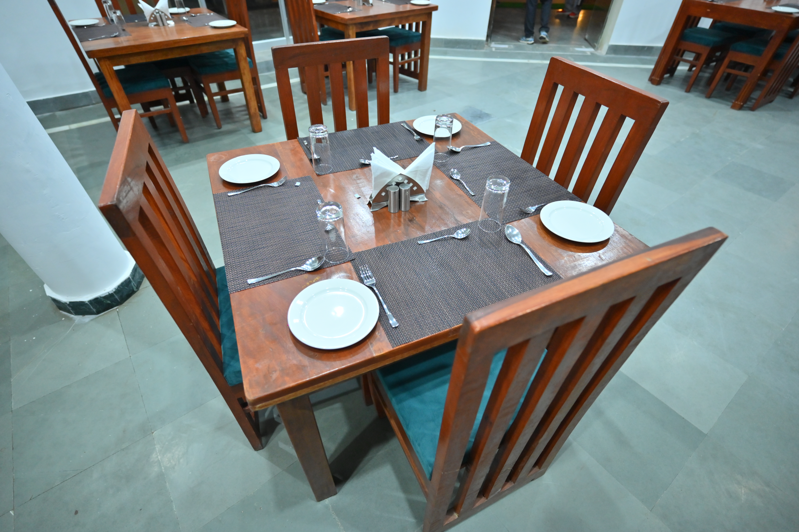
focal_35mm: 17
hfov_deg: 93.3
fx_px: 377
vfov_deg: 70.4
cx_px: 400
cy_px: 266
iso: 1600
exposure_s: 1/125
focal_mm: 17
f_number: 2.8
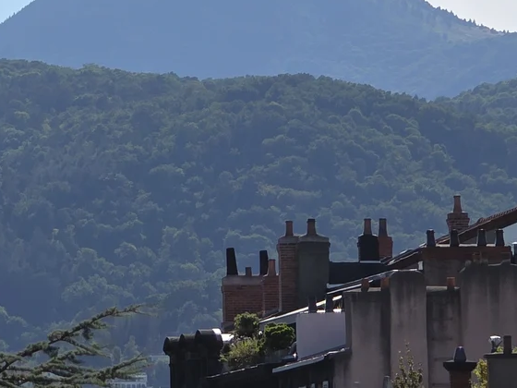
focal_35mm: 394
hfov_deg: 5.0
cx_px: 69
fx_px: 5885
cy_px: 122
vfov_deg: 3.8
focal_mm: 18.6
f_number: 3.4
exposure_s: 1/2228
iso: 64
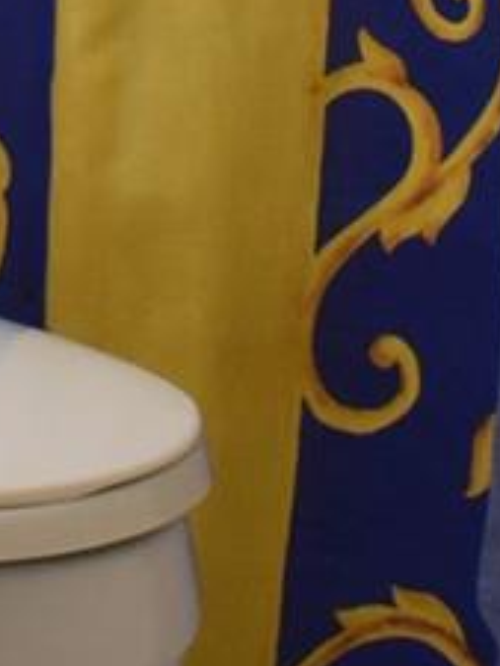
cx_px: -266
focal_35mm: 235
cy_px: -731
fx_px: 4529
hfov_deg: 6.2
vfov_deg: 8.0
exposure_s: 1/160
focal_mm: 23
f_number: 3.8
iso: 800
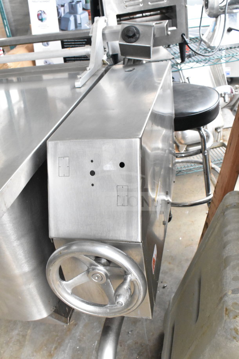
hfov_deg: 36.9
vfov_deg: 53.1
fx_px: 358
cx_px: 120
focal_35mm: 36
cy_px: 180
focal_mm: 24
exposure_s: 1/250
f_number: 8
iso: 6400
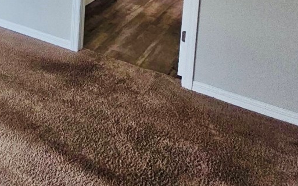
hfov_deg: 33.4
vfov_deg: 24.1
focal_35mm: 43
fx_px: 349
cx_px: -92
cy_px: -85
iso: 54
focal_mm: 2.2
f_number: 2.2
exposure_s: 1/60.2
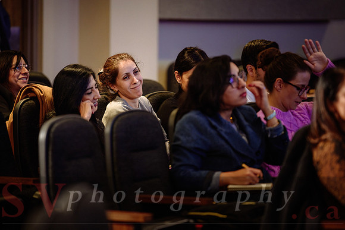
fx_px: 2017
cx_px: 164
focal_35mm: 210
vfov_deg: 6.5
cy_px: 109
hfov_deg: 9.8
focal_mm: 200
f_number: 2.8
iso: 1600
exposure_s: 1/50
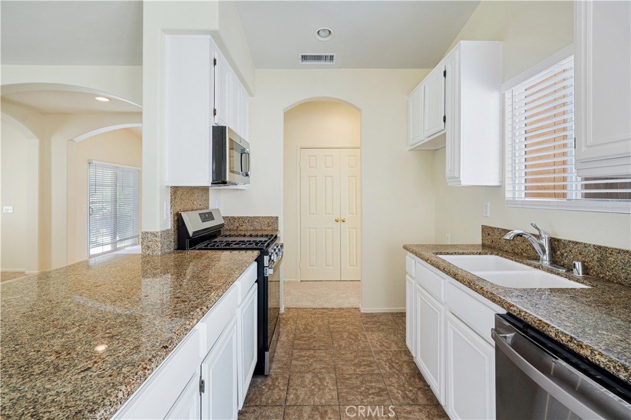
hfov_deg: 96.8
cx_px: 316
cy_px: 210
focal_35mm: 16
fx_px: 280
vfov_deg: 73.7
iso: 200
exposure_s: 1/2.5
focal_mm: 16
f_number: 9
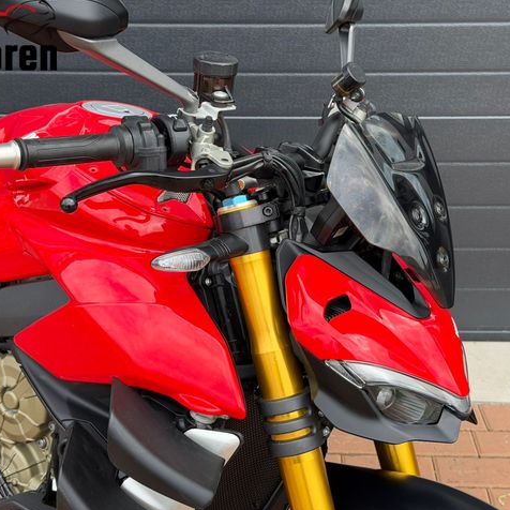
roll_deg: +1.0
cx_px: 262
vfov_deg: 30.0
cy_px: 256
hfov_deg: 30.0
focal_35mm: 57
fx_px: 950
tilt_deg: -23.2
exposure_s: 1/1070
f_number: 1.78
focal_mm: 6.76
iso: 80
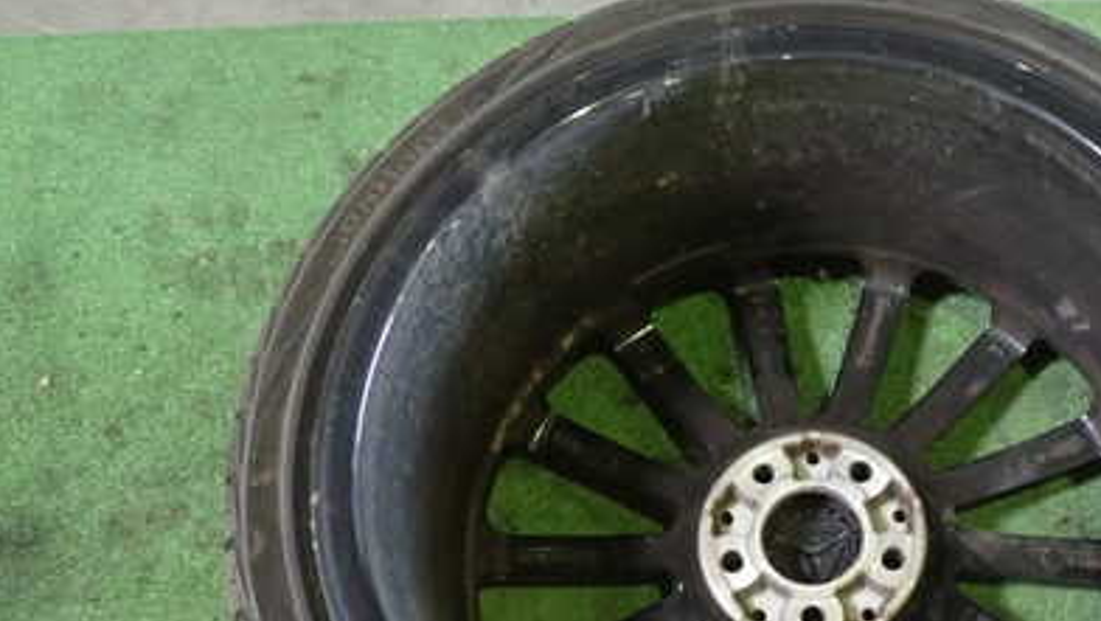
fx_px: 1461
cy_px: 534
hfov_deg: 40.1
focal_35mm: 50
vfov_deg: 23.5
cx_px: 831
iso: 800
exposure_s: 1/30
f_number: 2.3
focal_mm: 5.4
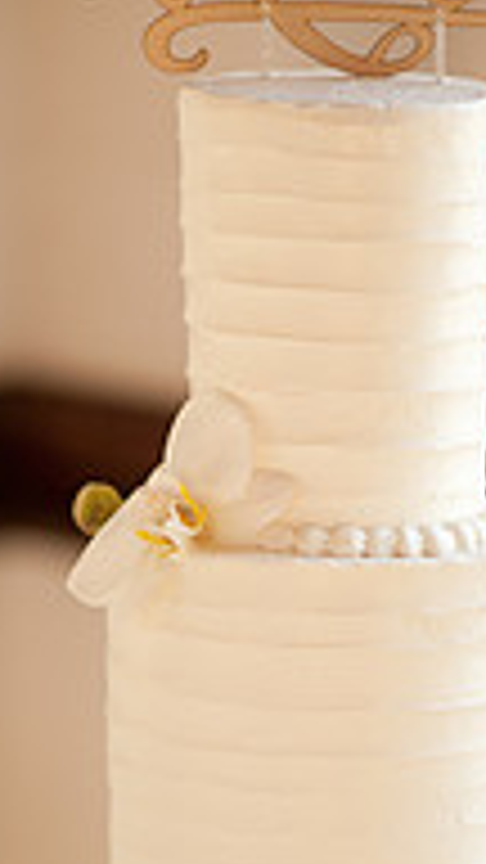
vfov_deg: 10.3
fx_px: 4788
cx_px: 317
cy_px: 612
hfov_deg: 5.8
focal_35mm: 209
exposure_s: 1/1250
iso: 400
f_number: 1.4
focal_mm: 85
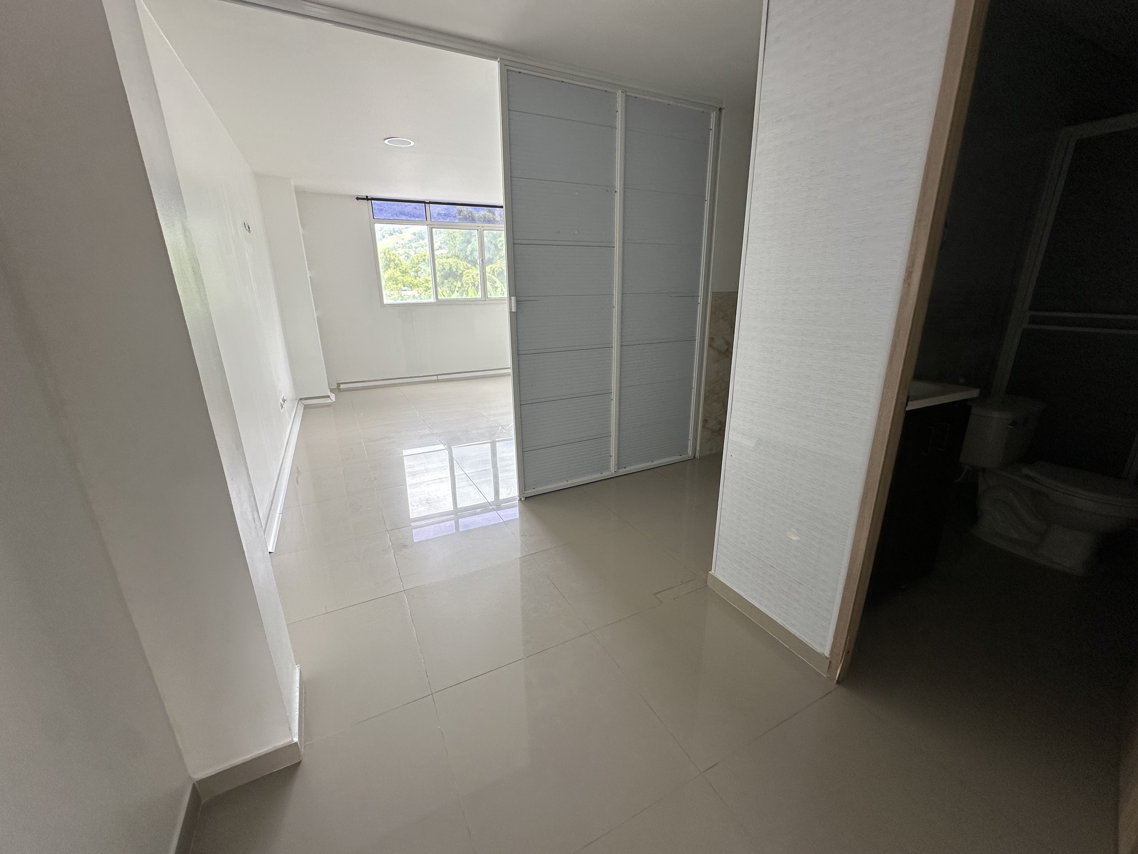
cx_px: 569
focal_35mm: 14
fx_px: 460
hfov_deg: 102.1
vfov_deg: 85.7
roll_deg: +0.2
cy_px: 427
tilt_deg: -16.6
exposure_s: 1/120
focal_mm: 2.22
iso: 100
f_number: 2.2
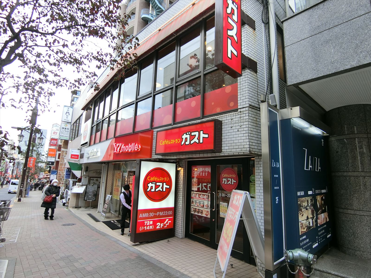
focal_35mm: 19
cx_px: 186
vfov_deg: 68.7
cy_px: 139
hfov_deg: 84.7
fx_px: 204
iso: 80
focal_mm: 4.06
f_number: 2.7
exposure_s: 1/160
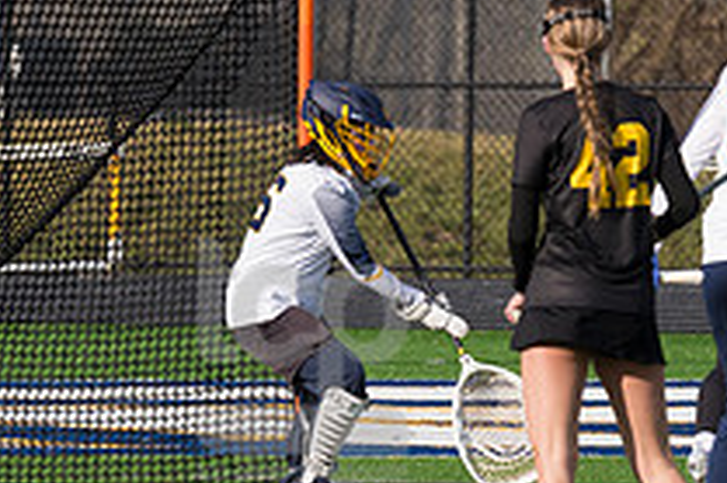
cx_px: 303
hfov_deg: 2.5
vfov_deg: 1.6
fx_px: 16788
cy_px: 361
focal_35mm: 832
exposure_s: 1/1600
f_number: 5.6
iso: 320
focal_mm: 200
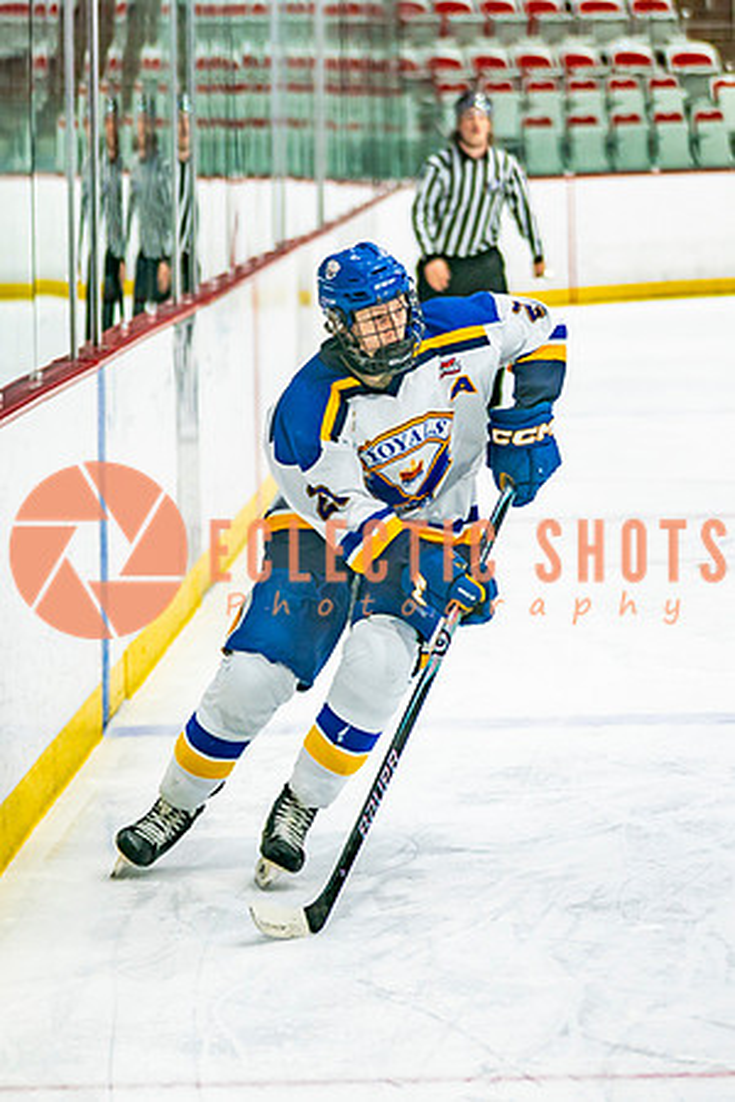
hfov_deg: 6.7
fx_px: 6310
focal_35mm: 206
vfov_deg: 10.0
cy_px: 456
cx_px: 518
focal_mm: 105
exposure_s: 1/640
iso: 400
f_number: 2.8
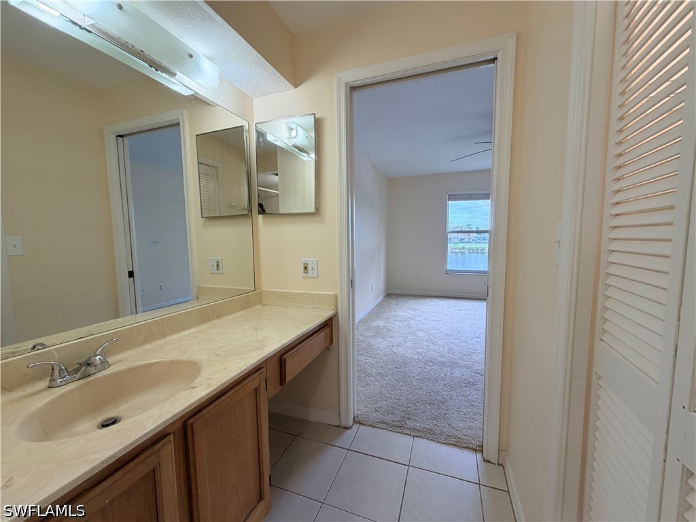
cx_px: 348
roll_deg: +0.7
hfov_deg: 102.1
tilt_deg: -5.1
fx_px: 281
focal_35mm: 14
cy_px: 261
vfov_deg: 85.7
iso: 125
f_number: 2.2
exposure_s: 1/120
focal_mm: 2.22
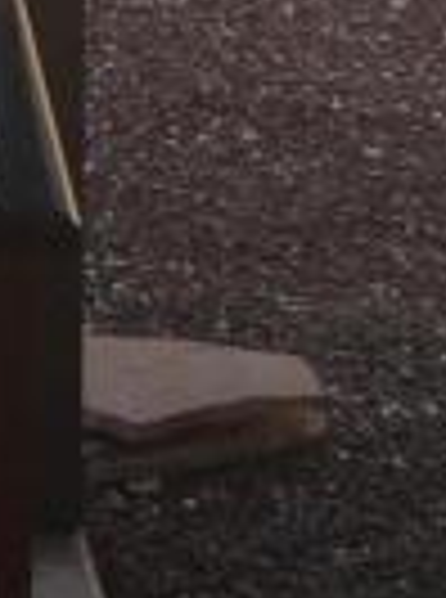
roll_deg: +1.2
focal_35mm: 168
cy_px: -796
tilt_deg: -4.3
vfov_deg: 10.3
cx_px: -532
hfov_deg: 8.2
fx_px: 2900
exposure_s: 1/578
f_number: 2.2
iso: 25
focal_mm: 4.15
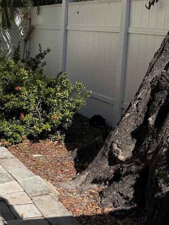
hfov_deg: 22.2
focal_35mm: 63
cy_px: 145
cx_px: -9
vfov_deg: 30.5
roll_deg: -0.4
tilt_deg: -15.8
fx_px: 410
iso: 80
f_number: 1.78
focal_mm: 6.76
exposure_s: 1/8130
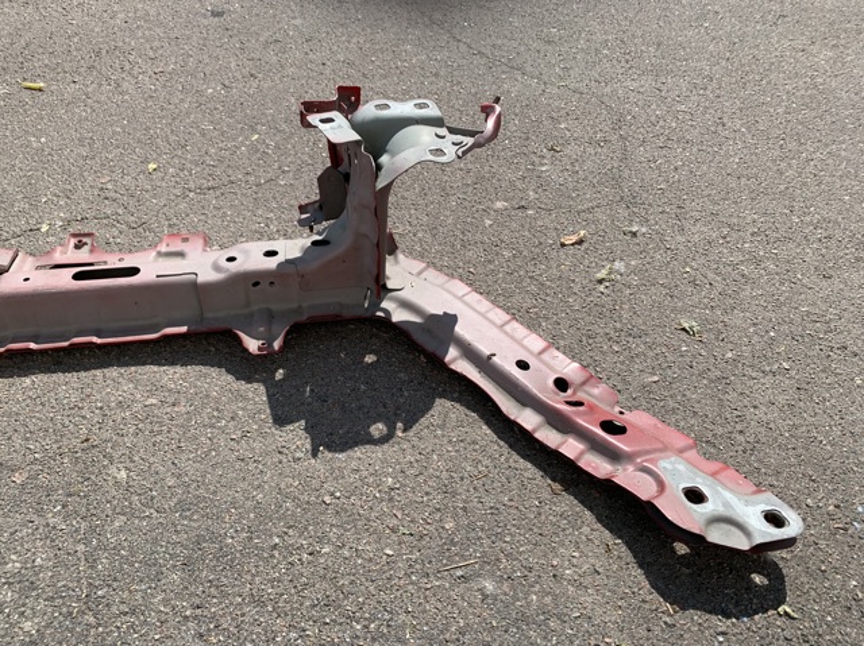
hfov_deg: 67.3
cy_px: 323
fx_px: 648
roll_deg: -2.9
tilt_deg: -44.6
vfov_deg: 53.0
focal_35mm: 26
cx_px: 432
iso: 25
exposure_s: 1/2075
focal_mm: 4.25
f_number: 1.8
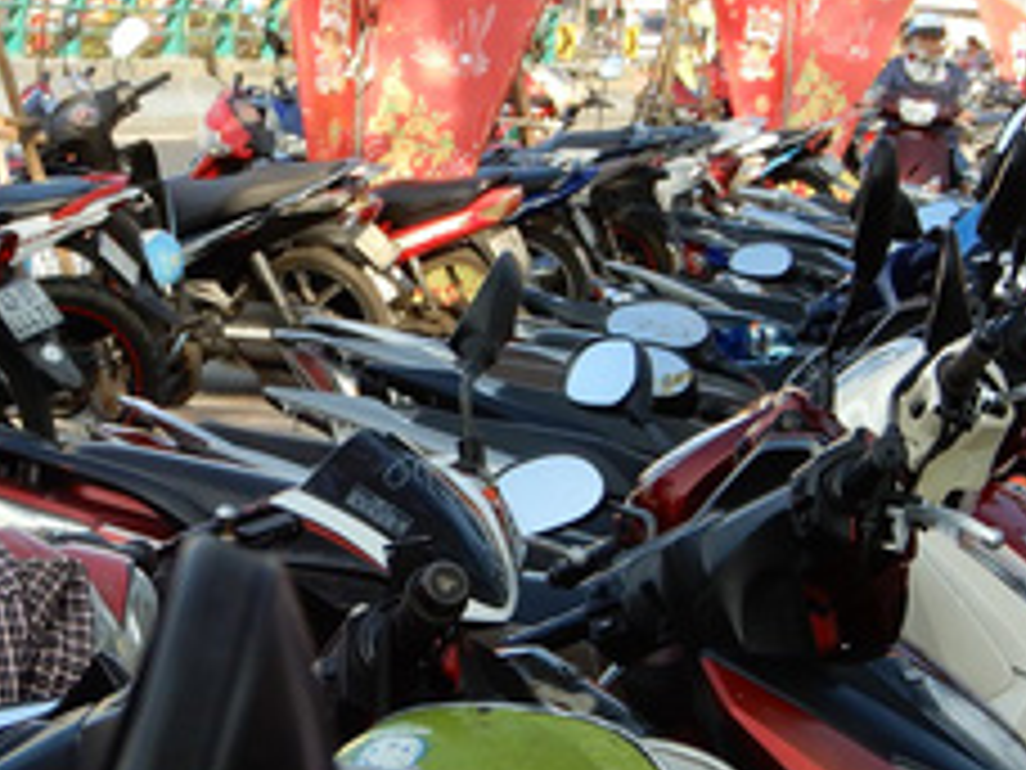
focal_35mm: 216
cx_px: 225
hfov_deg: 9.1
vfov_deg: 6.9
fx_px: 6402
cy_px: 549
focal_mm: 13.7
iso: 80
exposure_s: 1/200
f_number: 4.5
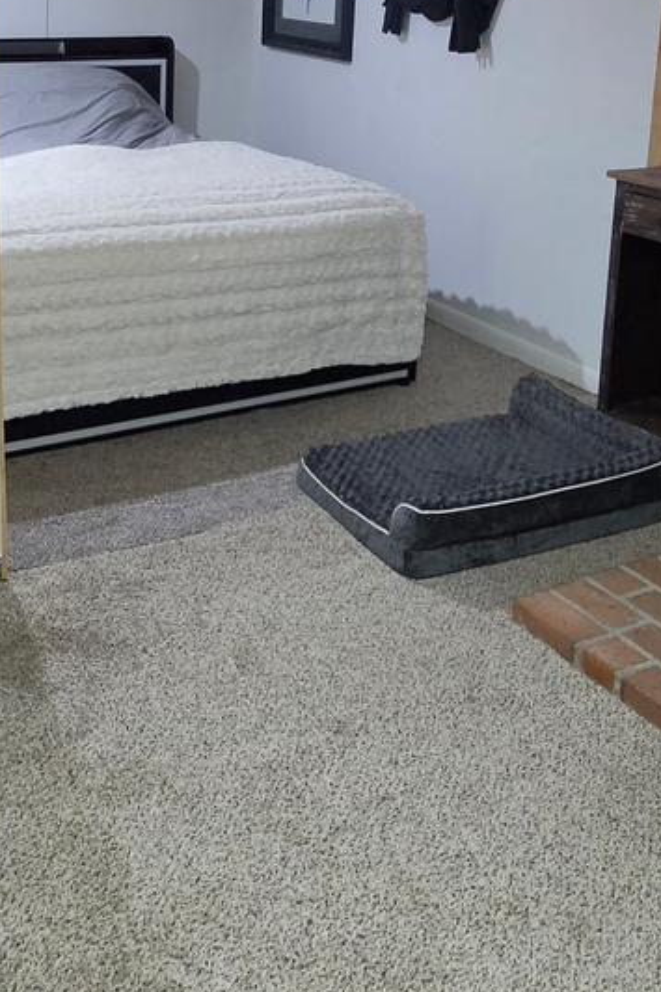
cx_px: 281
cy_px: 181
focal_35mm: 39
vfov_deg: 46.6
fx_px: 1075
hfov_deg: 34.1
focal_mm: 2.2
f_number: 2.2
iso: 640
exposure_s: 1/60
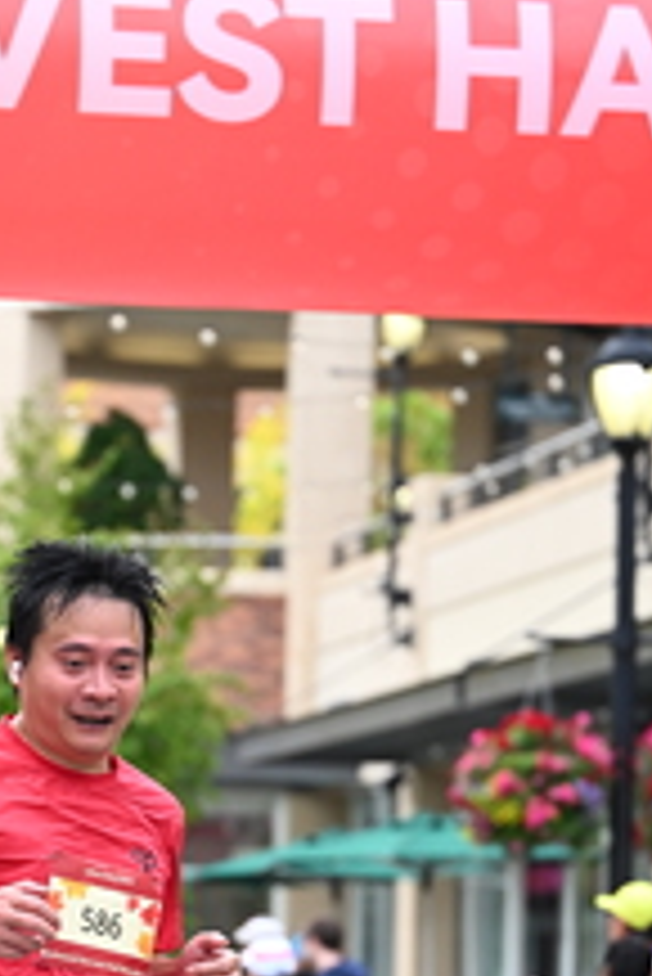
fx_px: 5017
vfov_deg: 11.0
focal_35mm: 185
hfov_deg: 7.4
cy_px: 882
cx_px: 128
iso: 640
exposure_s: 1/2000
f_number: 2.8
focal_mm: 73
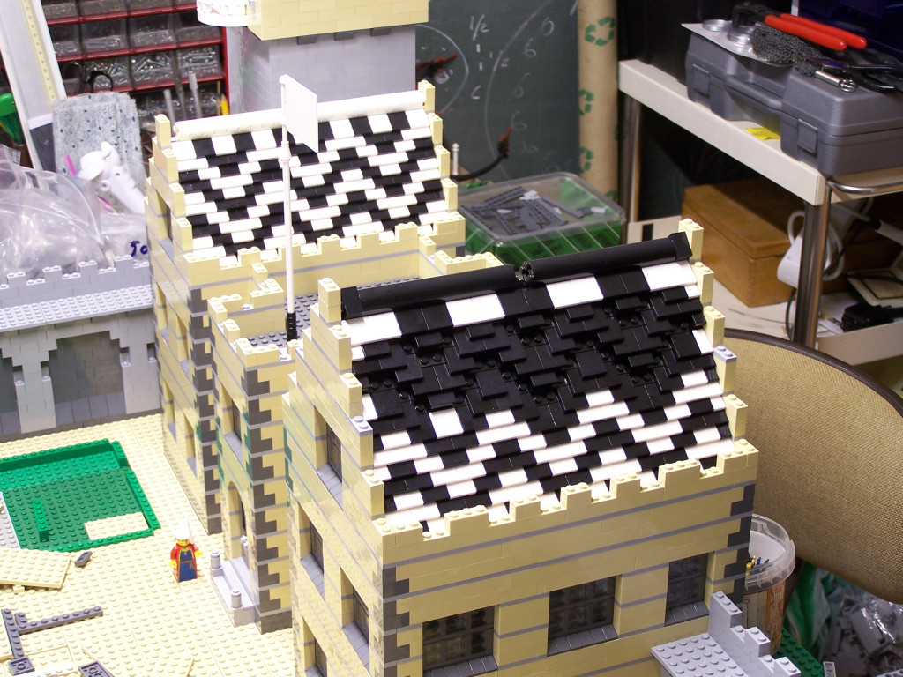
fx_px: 1748
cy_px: 338
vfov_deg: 21.9
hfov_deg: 29.0
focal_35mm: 67
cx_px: 452
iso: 80
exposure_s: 1/4
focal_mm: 11.1
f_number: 3.2
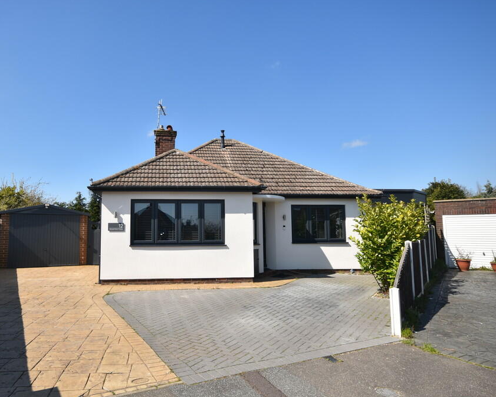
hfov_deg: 69.5
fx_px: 352
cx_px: 198
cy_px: 199
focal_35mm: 24
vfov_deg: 58.8
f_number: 9
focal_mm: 14
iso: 100
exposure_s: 1/200
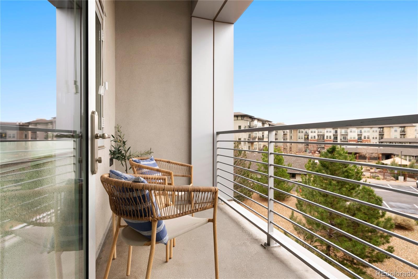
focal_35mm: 20
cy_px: 140
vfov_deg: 62.0
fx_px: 232
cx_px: 209
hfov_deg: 84.0
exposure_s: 1/40
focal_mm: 20
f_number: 8
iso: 250
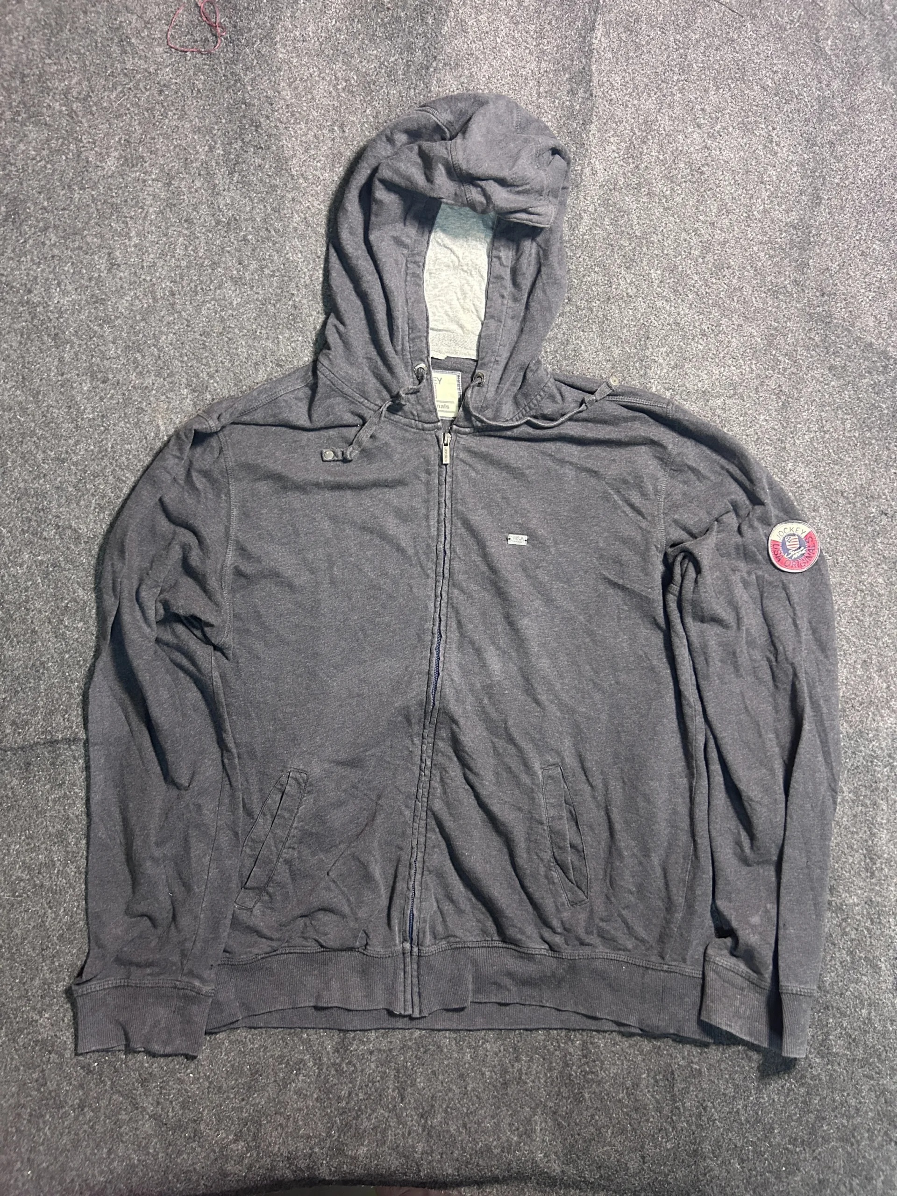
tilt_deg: -65.5
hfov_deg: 53.1
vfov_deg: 67.3
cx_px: 448
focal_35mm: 26
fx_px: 898
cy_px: 598
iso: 400
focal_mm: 5.7
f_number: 1.5
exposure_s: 1/50
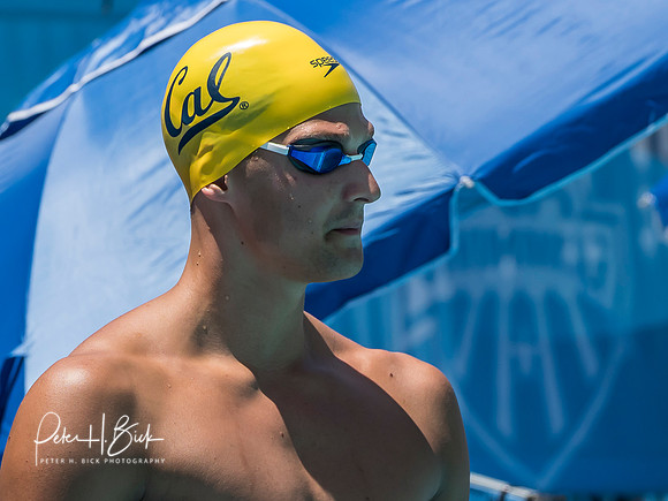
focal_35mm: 746
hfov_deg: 2.7
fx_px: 14393
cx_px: 256
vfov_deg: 2.0
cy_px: 290
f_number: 6.3
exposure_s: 1/1250
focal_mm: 200
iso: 250
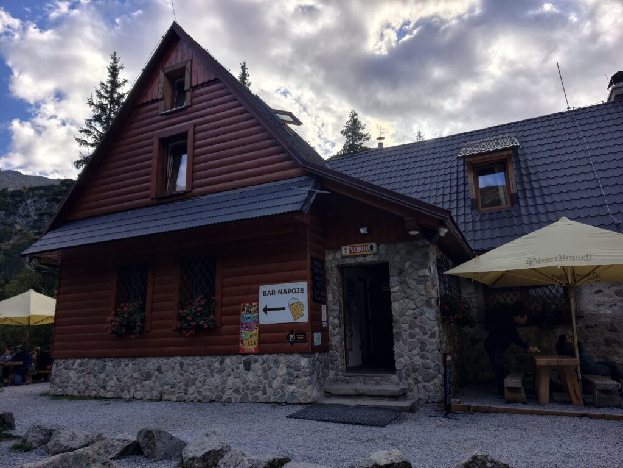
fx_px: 432
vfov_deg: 56.8
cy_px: 234
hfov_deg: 71.6
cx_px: 312
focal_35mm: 24
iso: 71
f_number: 1.57
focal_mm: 7
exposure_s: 1/873
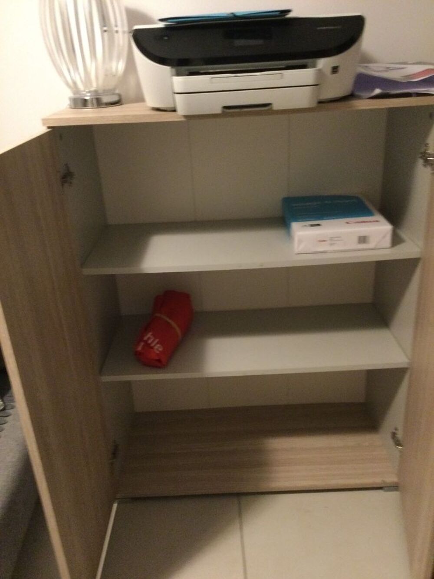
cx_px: 217
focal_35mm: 31
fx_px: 518
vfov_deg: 58.3
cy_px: 290
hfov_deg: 45.4
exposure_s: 1/17
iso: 400
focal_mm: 3.3
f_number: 2.4
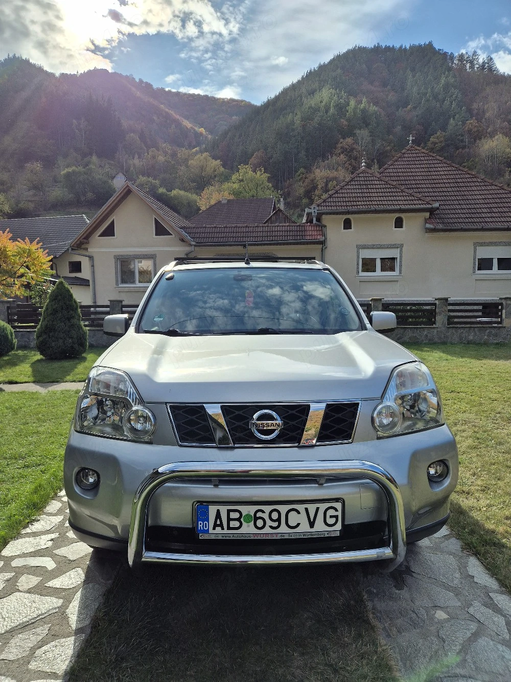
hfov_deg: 58.9
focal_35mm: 23
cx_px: 256
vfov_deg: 73.9
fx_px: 453
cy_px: 341
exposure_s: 1/5000
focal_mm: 5.4
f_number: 1.8
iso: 25
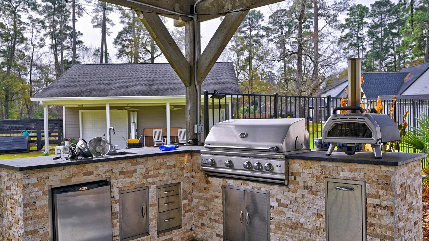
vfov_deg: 36.7
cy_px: 123
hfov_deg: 61.0
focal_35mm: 32
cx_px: 217
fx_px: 364
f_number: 8
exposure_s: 1/400
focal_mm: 30
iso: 400
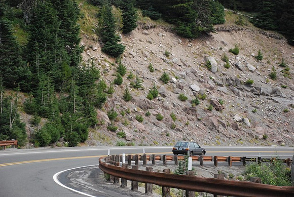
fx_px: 810
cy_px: 98
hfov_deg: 20.6
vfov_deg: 13.9
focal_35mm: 99
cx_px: 147
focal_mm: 66
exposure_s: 1/3200
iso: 1600
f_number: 5.3
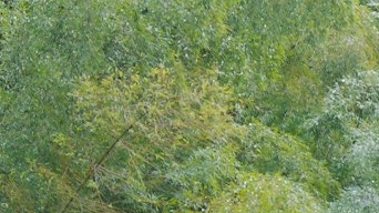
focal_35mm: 307
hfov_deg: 6.9
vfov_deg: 3.9
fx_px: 3084
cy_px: 445
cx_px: 603
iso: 160
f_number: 3.2
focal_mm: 32.5
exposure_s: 1/160
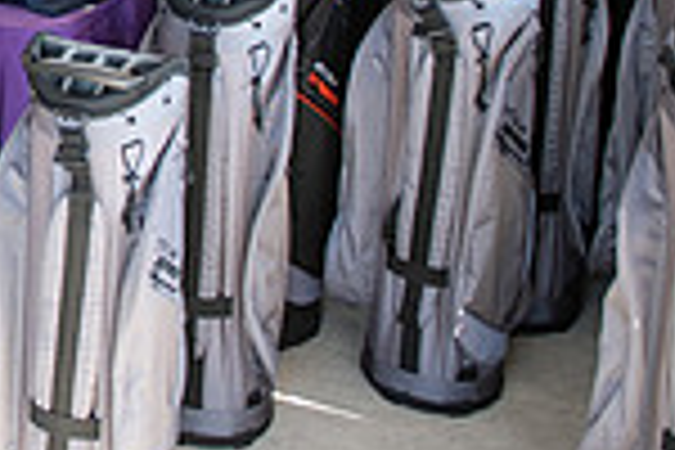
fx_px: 1744
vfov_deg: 13.6
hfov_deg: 19.2
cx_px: -333
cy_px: -272
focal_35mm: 93
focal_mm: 24
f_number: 3.2
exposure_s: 1/200
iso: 400
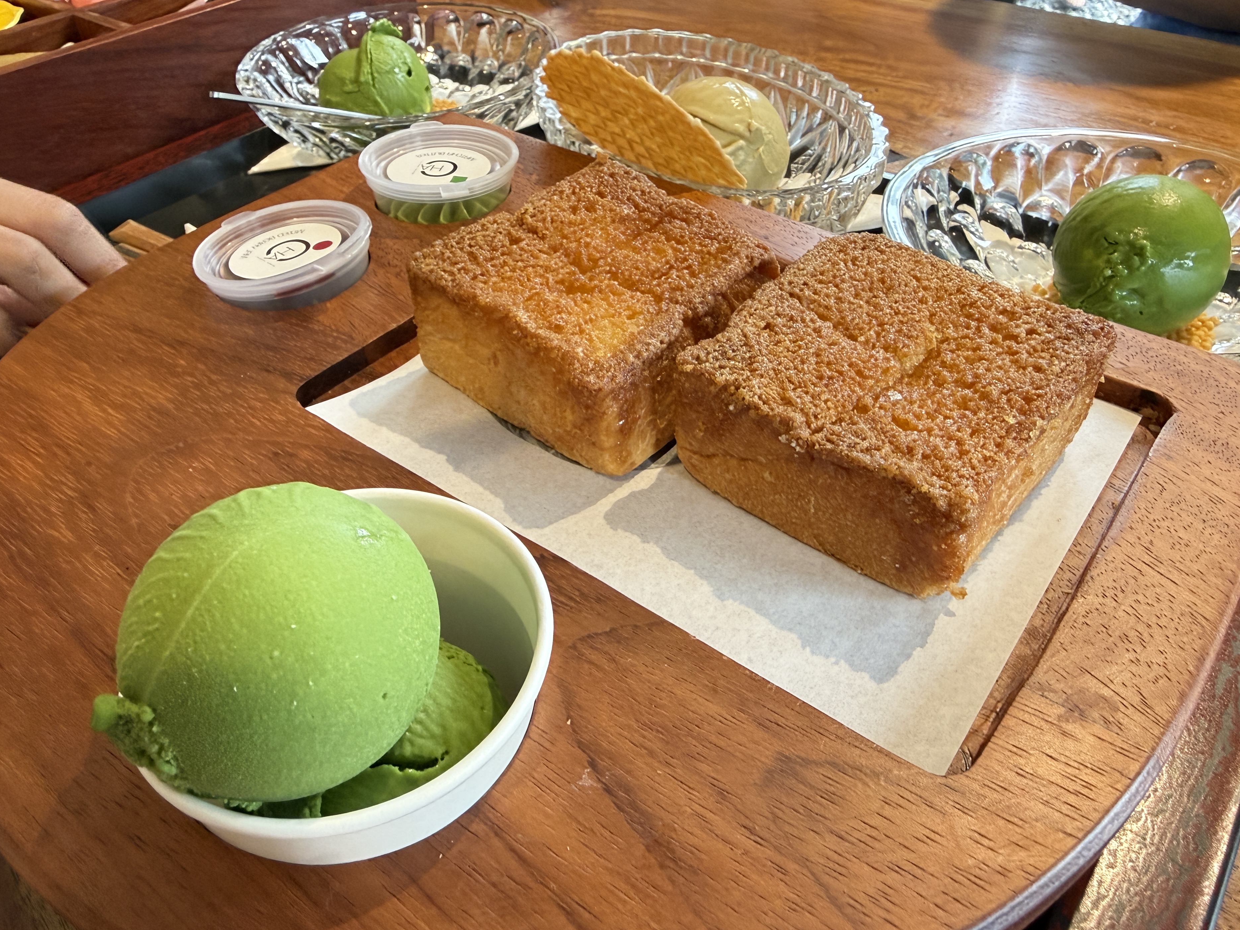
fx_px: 931
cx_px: 638
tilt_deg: -40.7
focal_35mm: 26
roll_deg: +2.2
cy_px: 446
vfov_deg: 53.0
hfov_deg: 67.3
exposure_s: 1/99
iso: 250
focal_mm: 2.22
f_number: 2.2
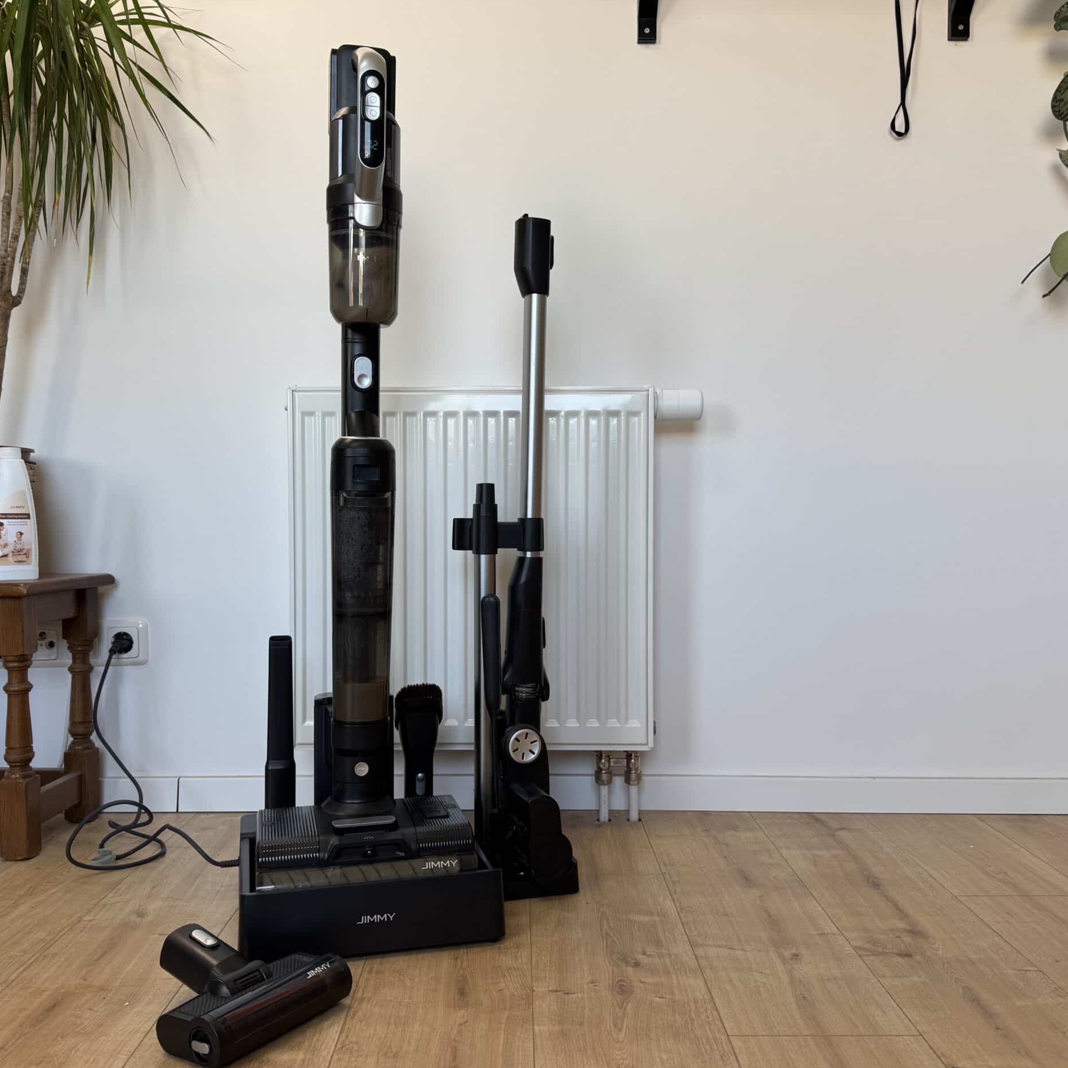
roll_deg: +0.7
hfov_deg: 55.6
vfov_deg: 55.6
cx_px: 522
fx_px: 1012
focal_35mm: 29
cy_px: 544
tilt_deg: -0.8
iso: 64
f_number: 1.78
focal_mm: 6.76
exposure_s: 1/174
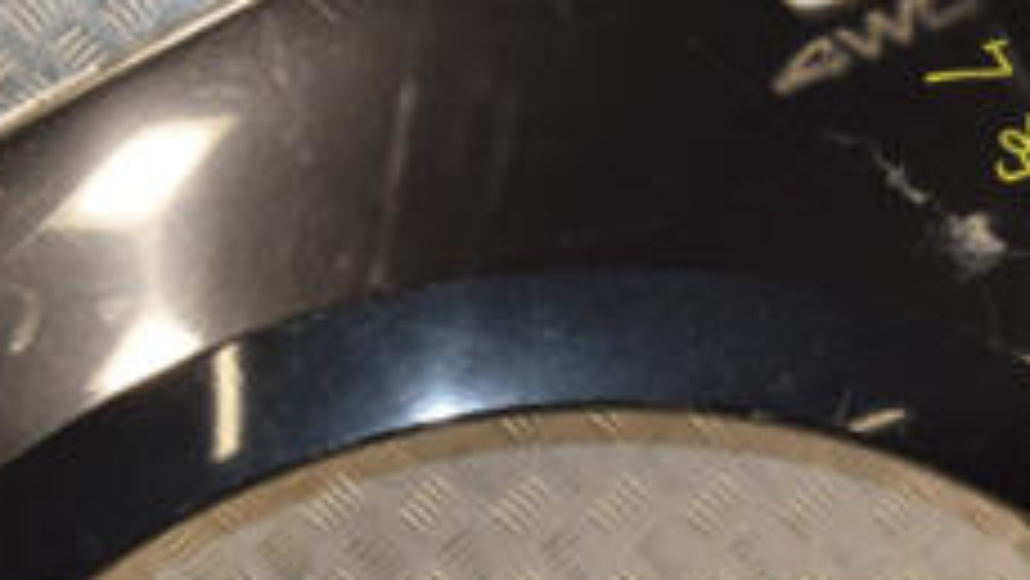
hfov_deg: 21.6
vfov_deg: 12.2
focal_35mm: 99
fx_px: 2705
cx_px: 562
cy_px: 283
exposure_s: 1/200
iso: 800
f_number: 8
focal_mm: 24
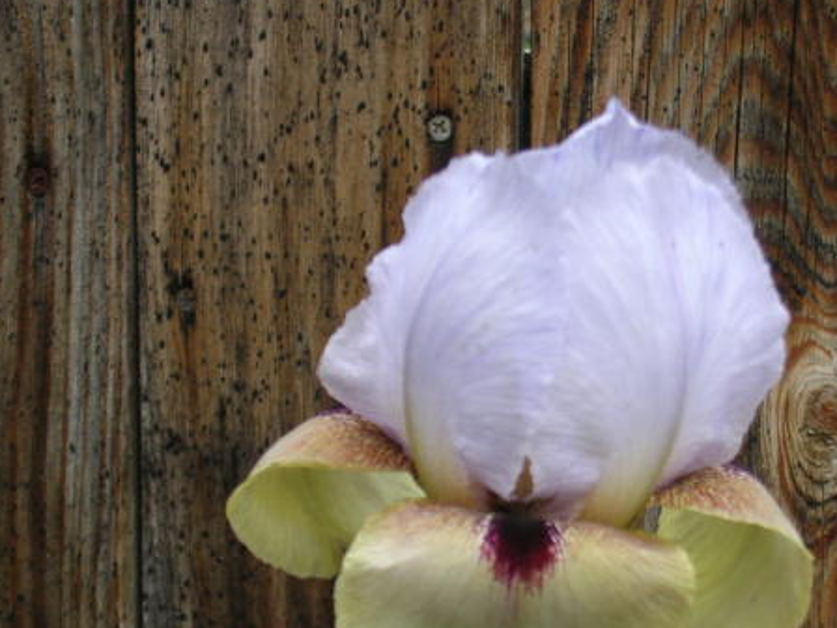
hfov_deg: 13.8
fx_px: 3458
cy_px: 422
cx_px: 465
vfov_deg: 10.4
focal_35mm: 143
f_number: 4.5
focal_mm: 15.2
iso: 100
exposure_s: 1/118
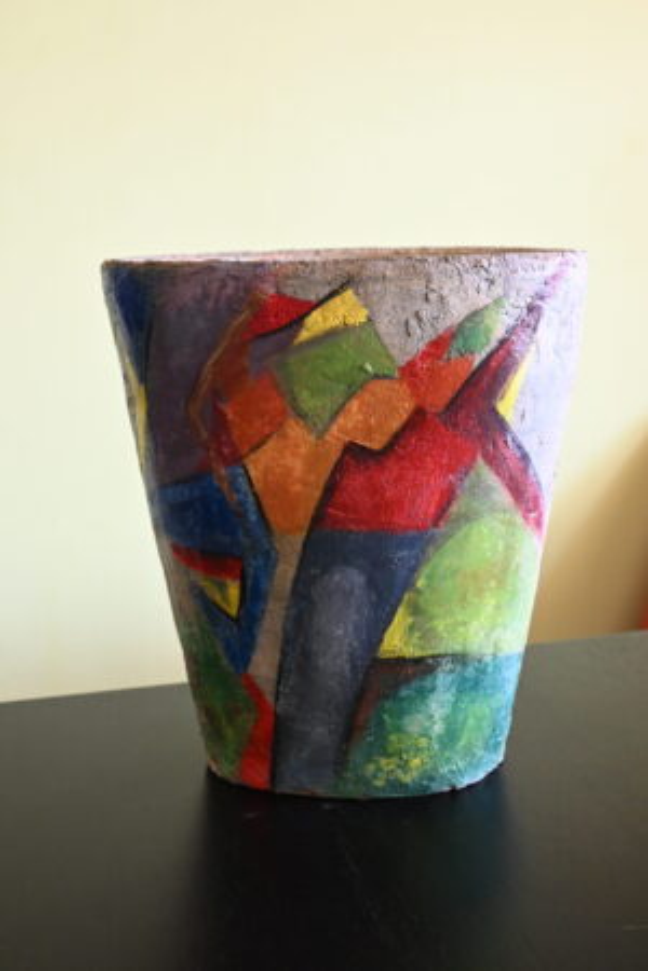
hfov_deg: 30.8
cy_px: 486
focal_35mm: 44
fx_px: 1174
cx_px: 324
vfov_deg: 45.0
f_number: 4.8
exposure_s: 1/50
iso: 1600
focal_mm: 29
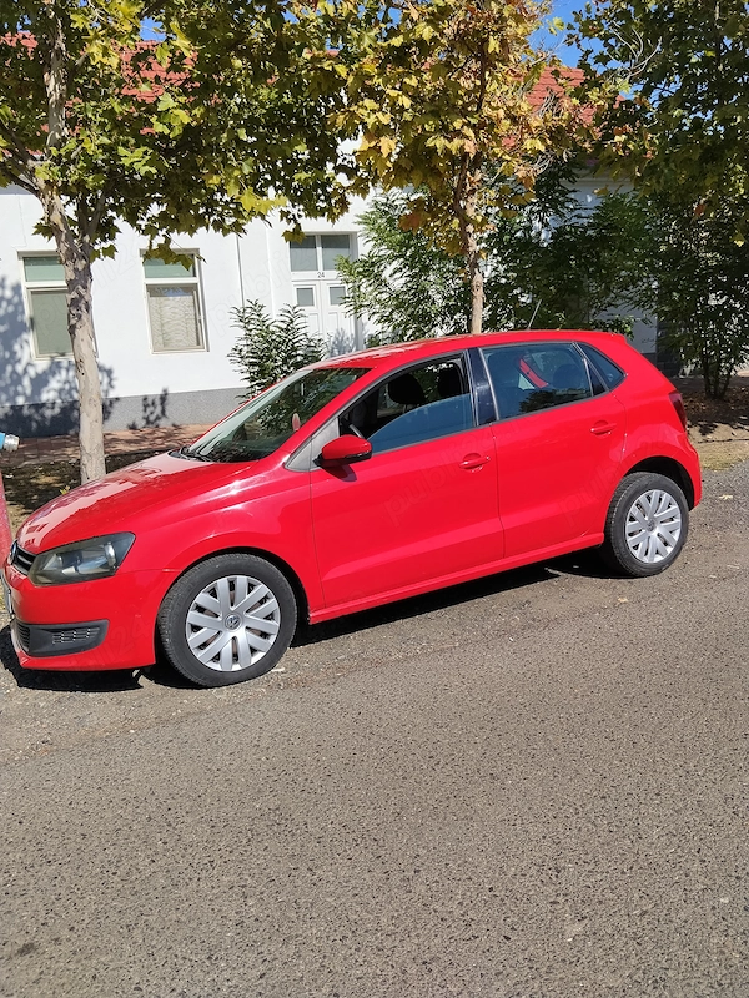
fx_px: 837
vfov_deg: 61.7
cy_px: 499
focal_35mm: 29
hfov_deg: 48.2
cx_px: 374
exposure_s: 1/2349
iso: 50
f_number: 1.8
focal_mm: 3.96
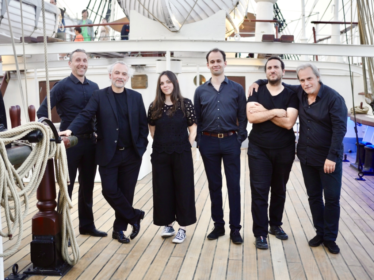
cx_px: 187
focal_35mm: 50
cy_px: 140
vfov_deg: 29.1
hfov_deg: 38.2
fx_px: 540
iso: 320
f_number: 1.8
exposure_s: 1/60
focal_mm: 25
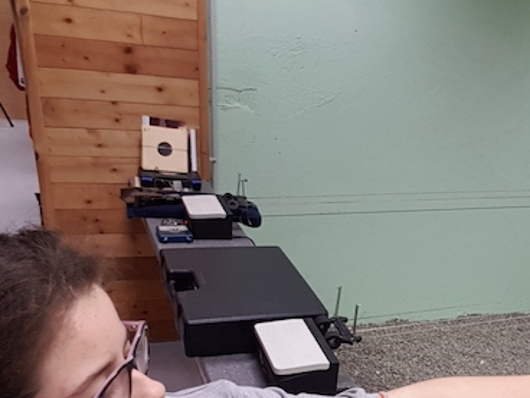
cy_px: 350
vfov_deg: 34.2
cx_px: 419
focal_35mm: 40
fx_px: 612
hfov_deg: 44.6
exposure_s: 1/33
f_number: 1.7
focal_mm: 2.1
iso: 64
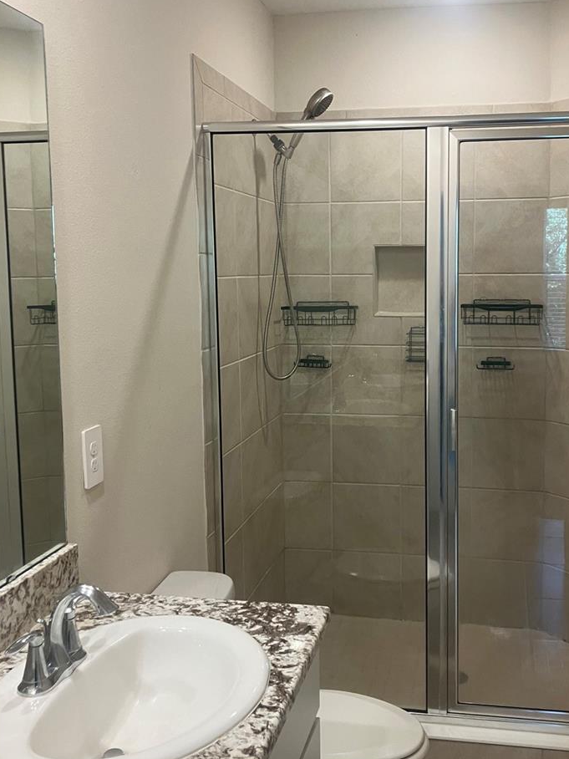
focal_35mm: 37
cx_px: 367
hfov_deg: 38.3
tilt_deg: -6.0
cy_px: 359
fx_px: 811
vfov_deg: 50.1
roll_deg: +1.0
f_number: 1.8
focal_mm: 3.99
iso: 64
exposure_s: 1/60
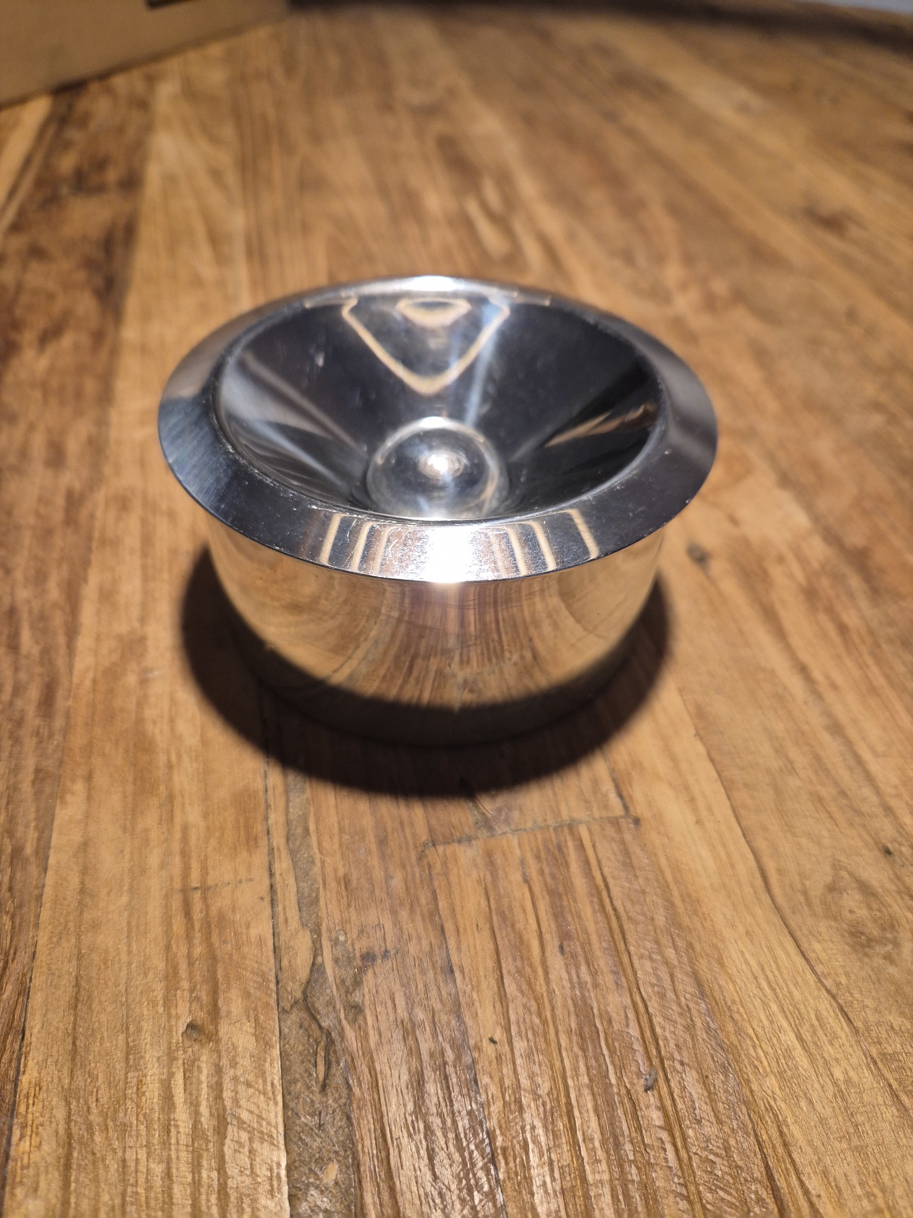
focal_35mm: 23
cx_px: 456
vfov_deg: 73.9
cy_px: 609
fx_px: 809
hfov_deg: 58.9
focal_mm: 5.4
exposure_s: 1/100
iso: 250
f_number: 1.8
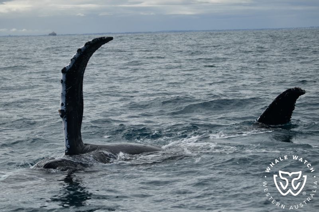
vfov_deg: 14.0
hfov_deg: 20.8
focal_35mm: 98
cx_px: 160
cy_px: 106
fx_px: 868
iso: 500
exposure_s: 1/8000
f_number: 5
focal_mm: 98
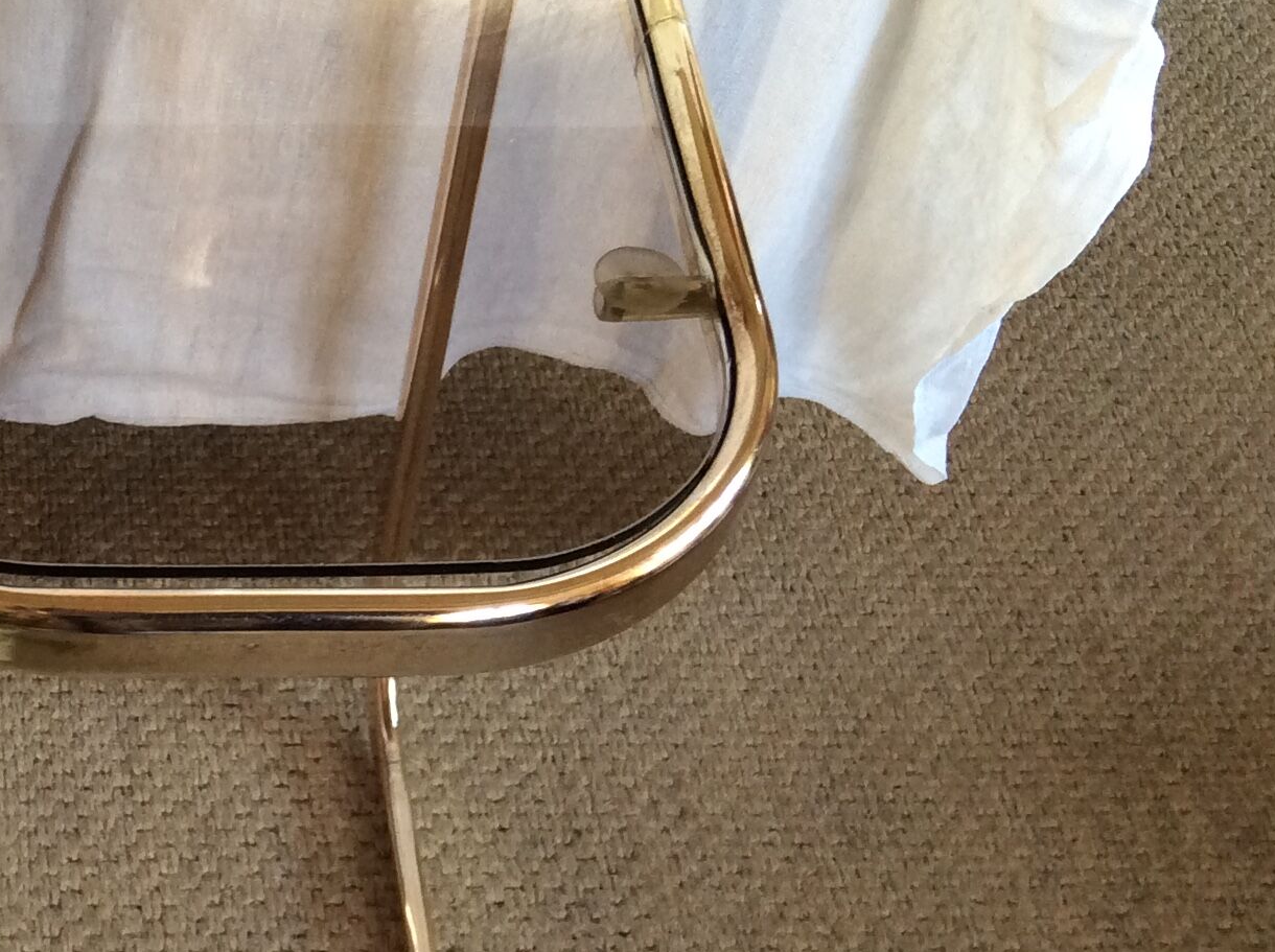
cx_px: 100
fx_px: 2501
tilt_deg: -50.9
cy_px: 538
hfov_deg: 27.5
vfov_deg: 21.5
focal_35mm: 68
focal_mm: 3.3
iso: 80
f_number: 2.4
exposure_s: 1/25
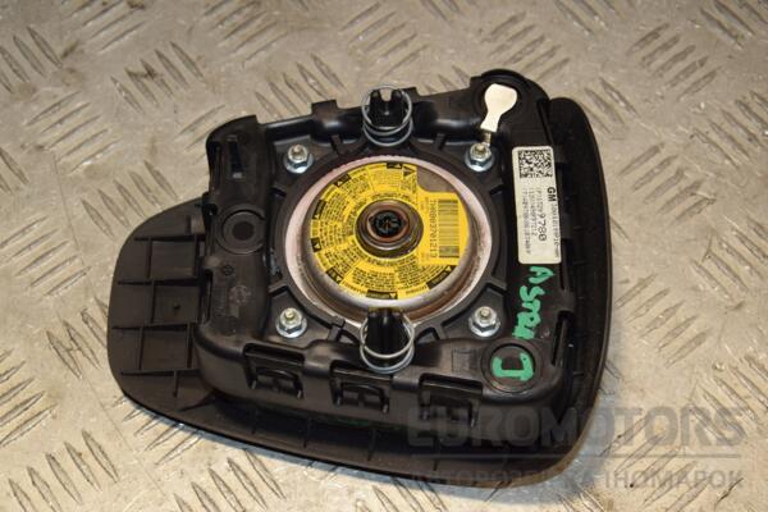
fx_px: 1536
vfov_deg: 18.9
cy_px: 256
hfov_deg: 28.1
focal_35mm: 72
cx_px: 384
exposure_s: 1/200
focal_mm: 48
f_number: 8
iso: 800
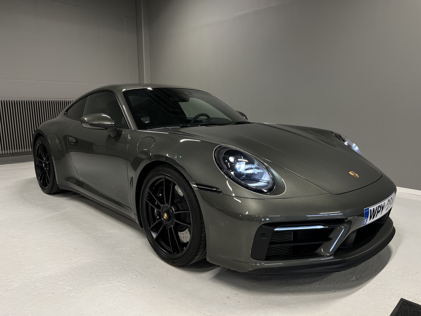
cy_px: 158
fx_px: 316
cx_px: 210
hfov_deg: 67.3
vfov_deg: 53.1
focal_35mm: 26
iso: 125
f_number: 1.5
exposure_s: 1/100
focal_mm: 5.7
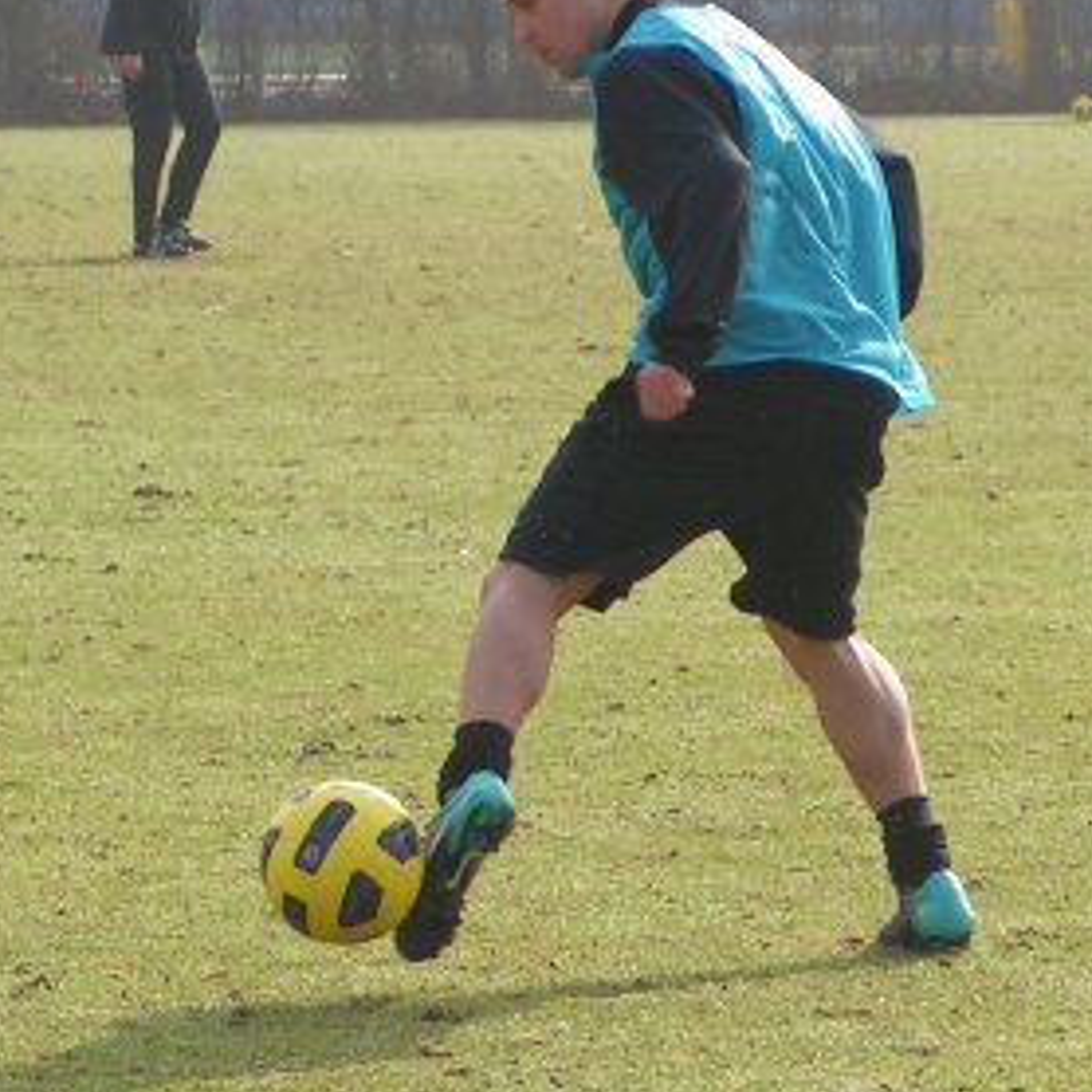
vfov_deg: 6.0
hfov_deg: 6.0
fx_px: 10350
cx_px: 829
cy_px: 342
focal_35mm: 290
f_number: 3.5
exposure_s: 1/500
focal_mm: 17.4
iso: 50
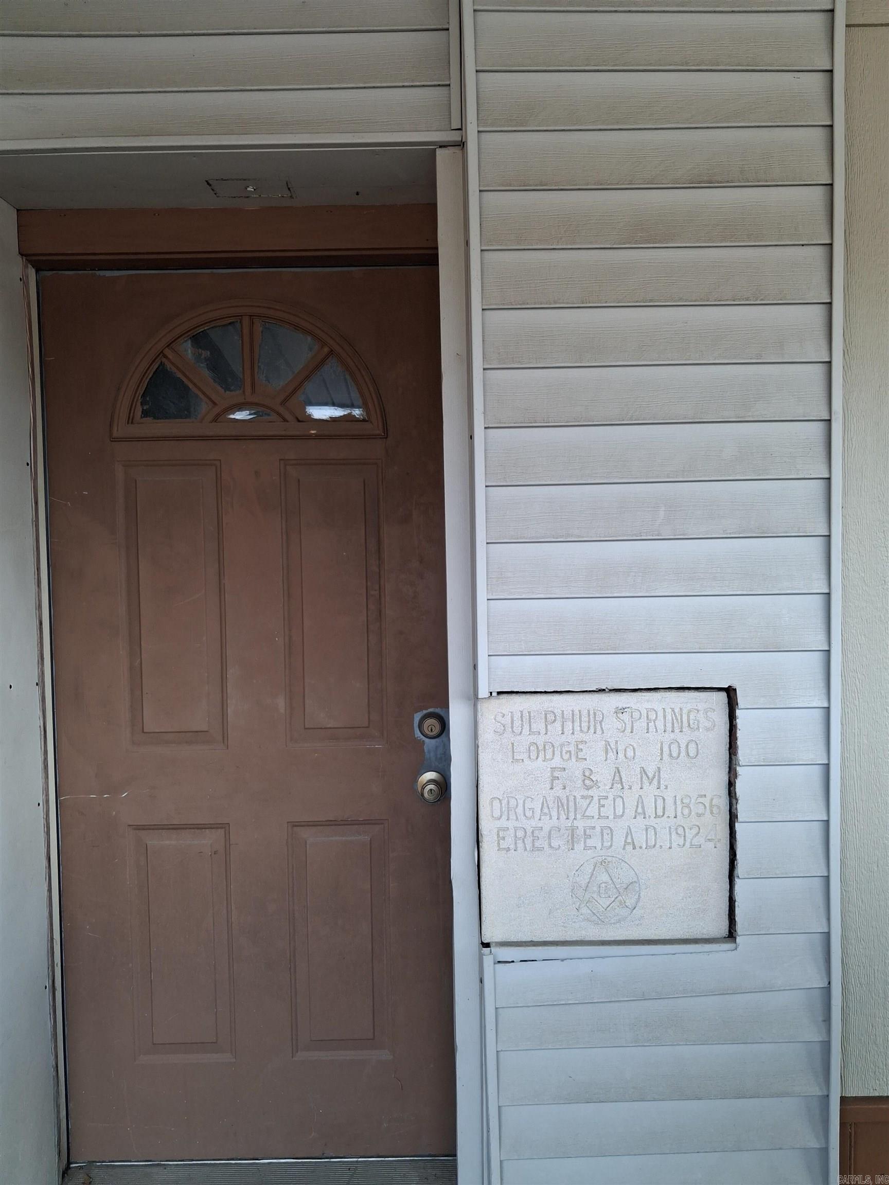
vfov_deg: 65.3
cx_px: 444
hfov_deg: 51.4
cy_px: 592
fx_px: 925
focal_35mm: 27
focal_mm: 4
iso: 100
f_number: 1.8
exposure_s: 1/100
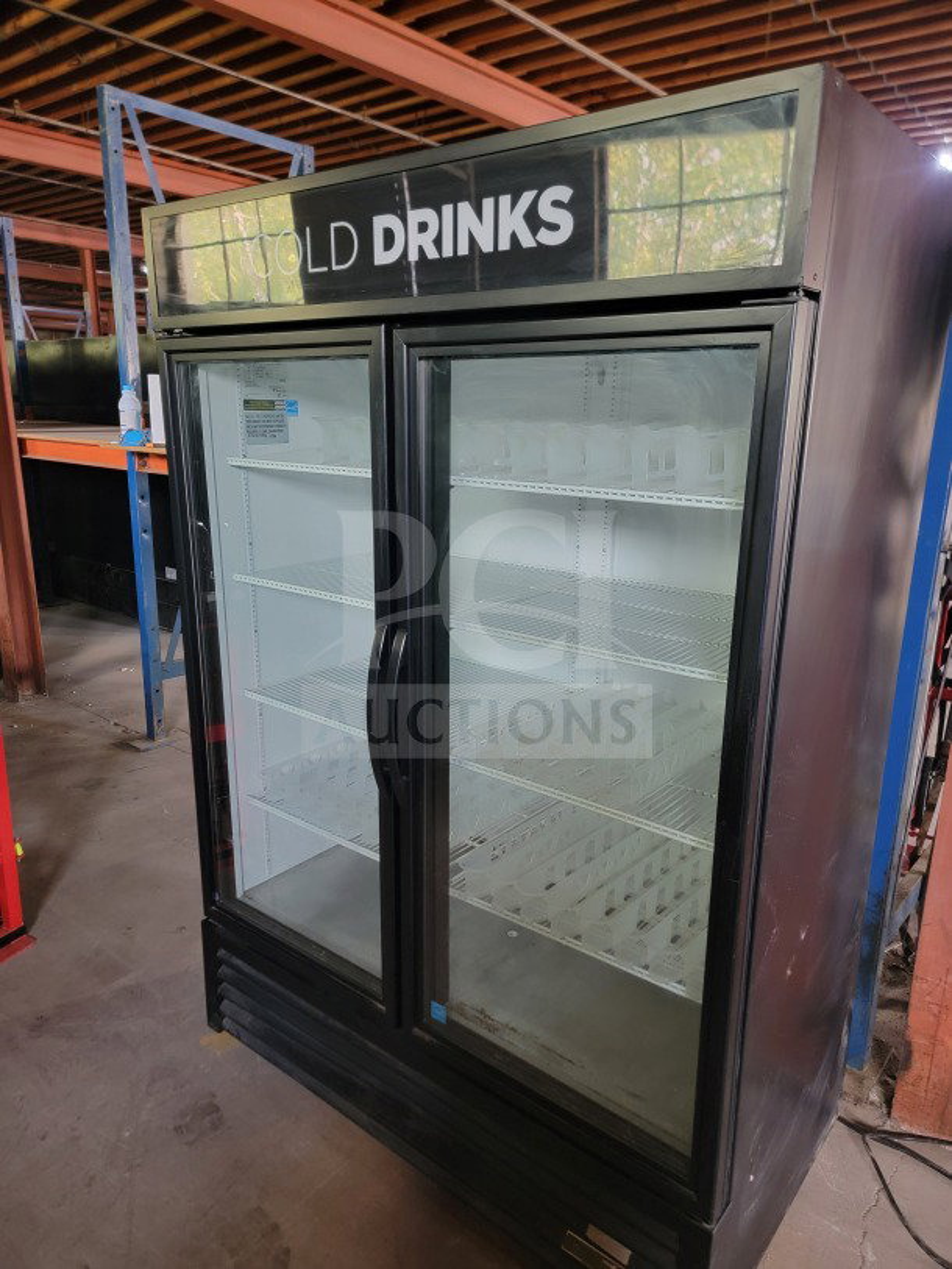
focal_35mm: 24
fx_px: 880
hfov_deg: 56.8
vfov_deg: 71.6
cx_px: 476
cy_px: 634
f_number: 1.8
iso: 500
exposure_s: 1/40
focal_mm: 6.7
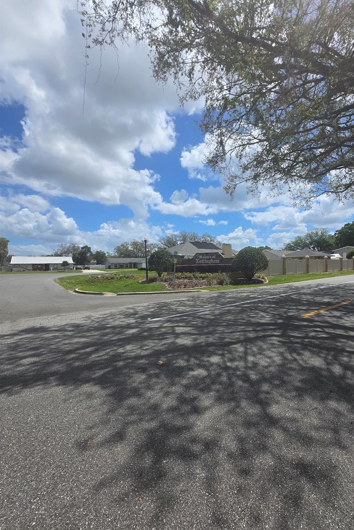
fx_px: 206
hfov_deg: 80.6
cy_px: 272
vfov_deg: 104.2
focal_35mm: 14
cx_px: 206
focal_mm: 1.7
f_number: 2.2
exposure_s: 1/1814
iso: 25
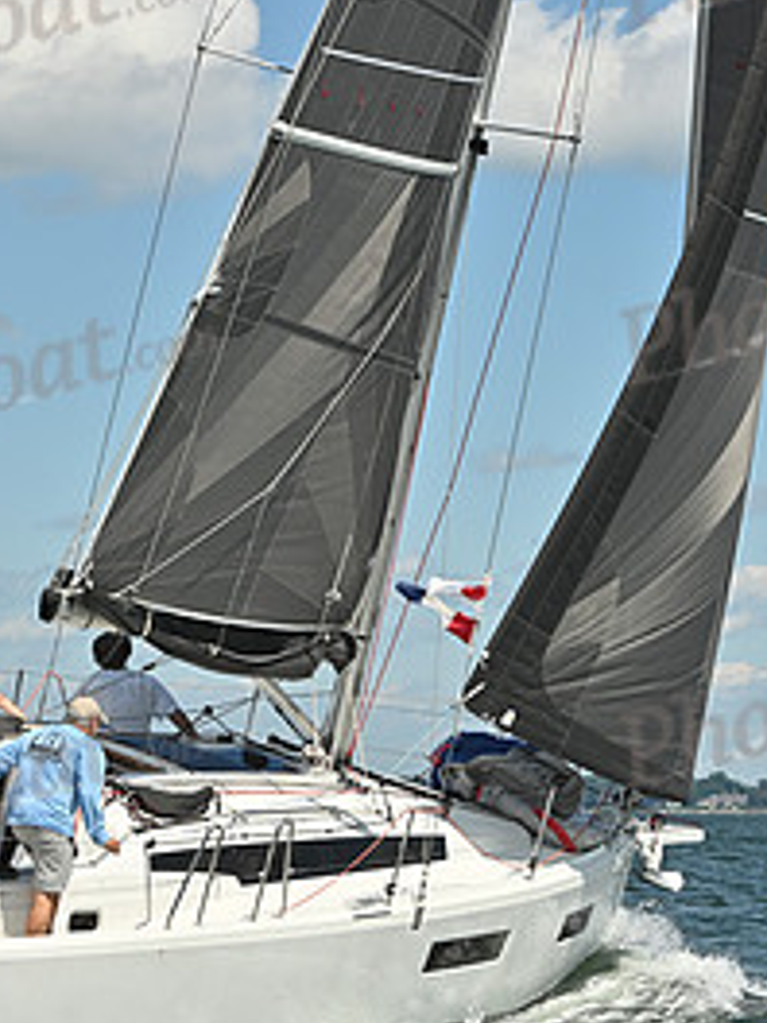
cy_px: 541
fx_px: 4372
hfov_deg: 10.0
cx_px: 422
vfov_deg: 13.3
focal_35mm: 148
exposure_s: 1/1250
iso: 250
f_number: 8
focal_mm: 70
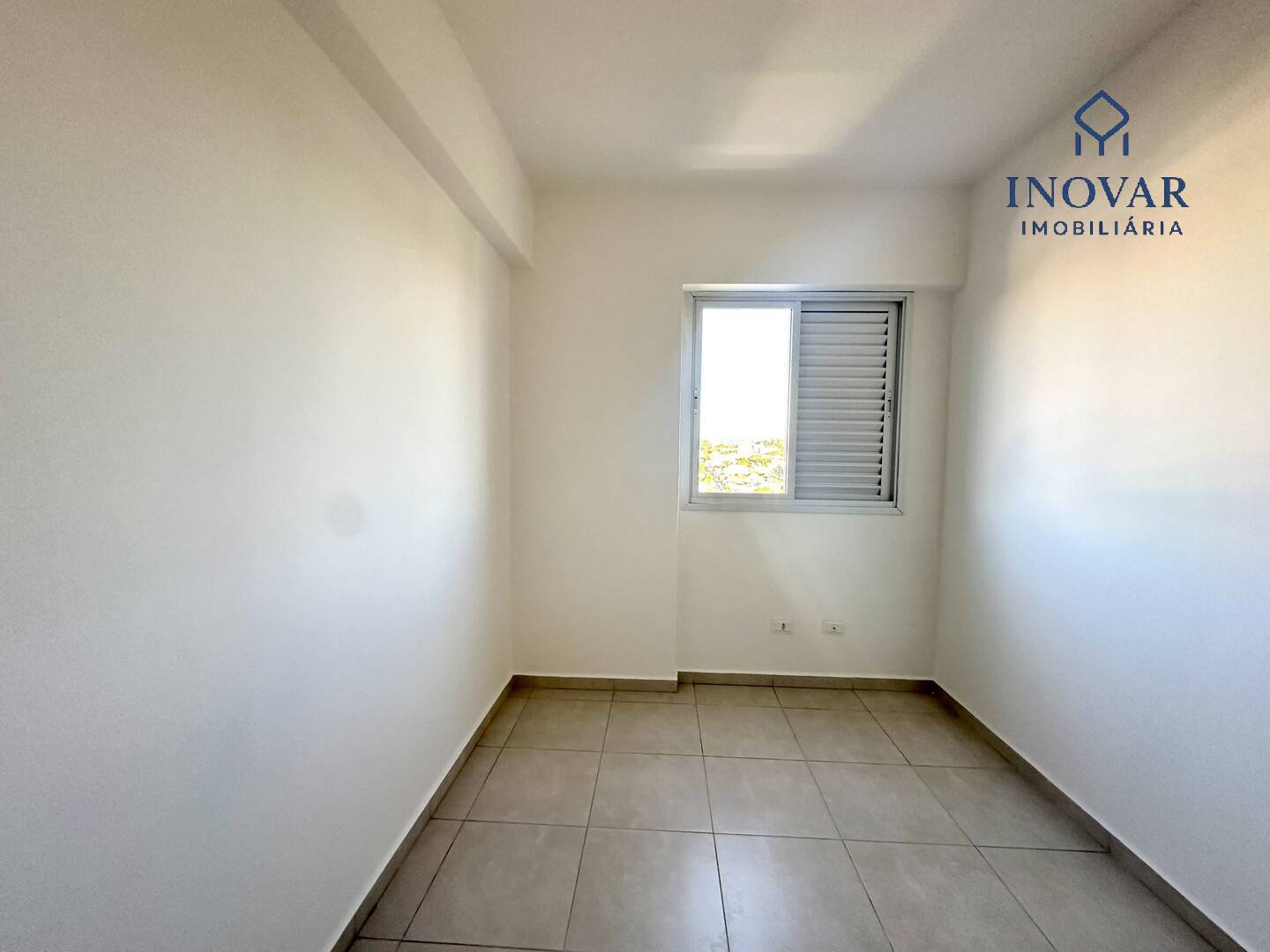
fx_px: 514
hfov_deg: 102.1
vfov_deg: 85.7
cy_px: 476
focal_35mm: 14
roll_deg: -0.3
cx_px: 635
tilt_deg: +1.3
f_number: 2.2
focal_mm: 2.22
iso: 200
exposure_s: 1/99
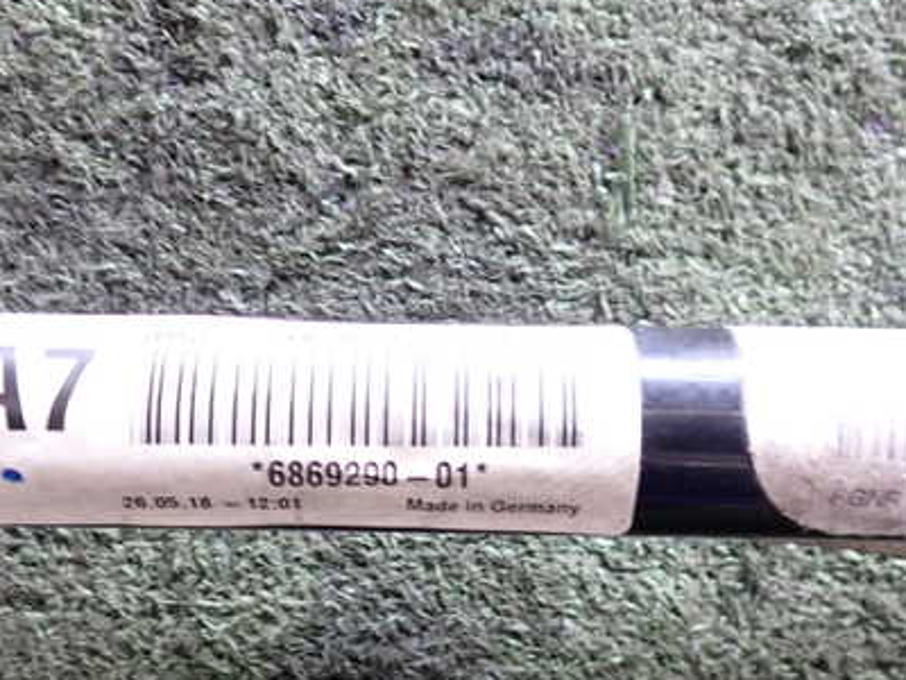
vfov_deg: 32.1
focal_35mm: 45
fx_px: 1178
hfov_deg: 42.1
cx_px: 439
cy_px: 403
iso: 250
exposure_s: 1/30
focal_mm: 5.4
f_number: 2.3
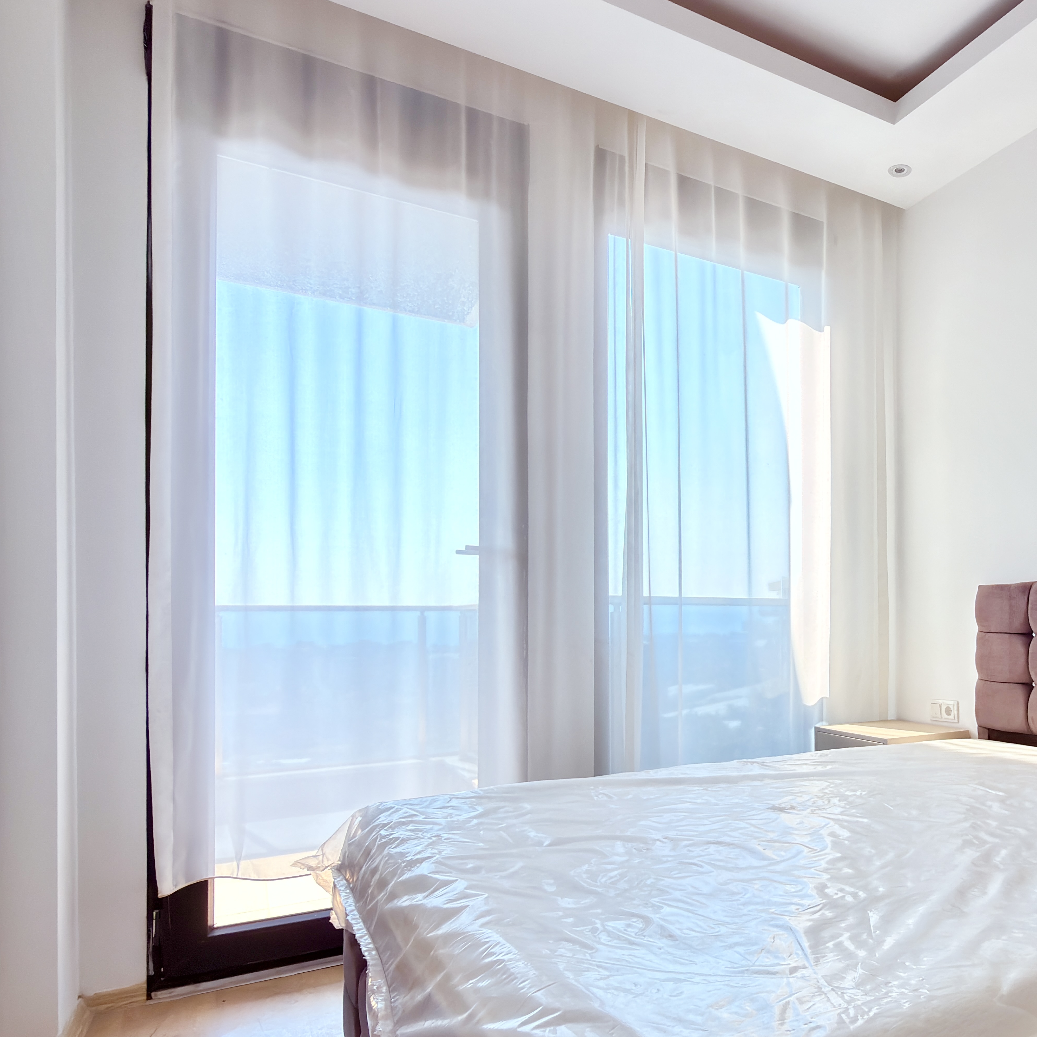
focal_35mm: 25
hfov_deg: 57.7
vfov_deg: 62.4
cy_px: 617
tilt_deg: +0.3
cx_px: 845
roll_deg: +0.8
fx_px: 847
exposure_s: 1/189
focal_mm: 2.22
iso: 32
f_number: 2.2
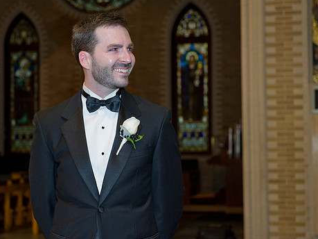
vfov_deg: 17.4
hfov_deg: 23.0
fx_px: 781
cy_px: 108
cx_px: 121
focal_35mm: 85
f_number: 4.5
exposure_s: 1/60
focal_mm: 70
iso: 1250
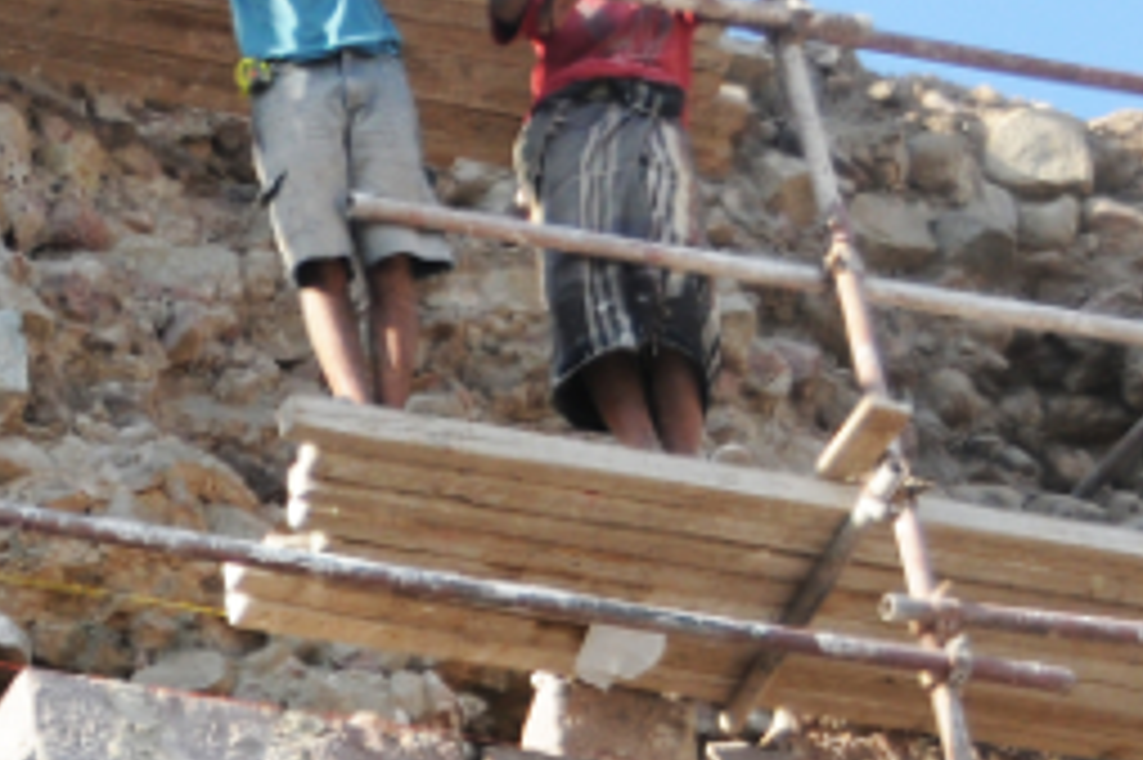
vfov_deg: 5.8
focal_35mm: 236
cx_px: -414
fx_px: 7488
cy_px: 738
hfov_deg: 8.6
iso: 400
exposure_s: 1/1000
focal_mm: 40
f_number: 4.5
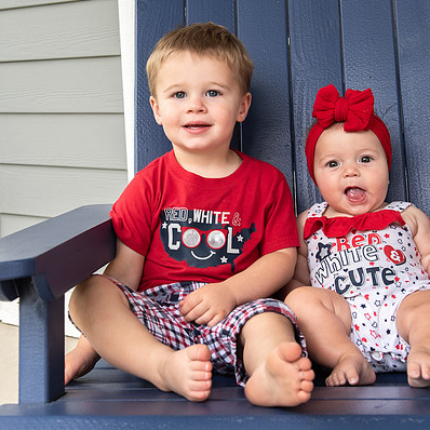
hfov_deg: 26.4
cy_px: 193
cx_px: 163
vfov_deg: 26.5
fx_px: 914
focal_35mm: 65
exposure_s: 1/100
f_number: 5.6
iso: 400
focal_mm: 36
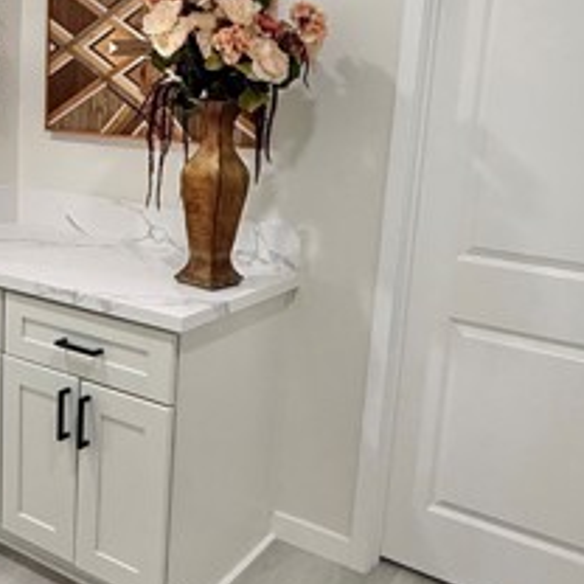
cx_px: 233
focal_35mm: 38
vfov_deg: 43.5
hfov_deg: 43.6
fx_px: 725
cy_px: 219
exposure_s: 1/120
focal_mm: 2.22
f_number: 2.2
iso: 250
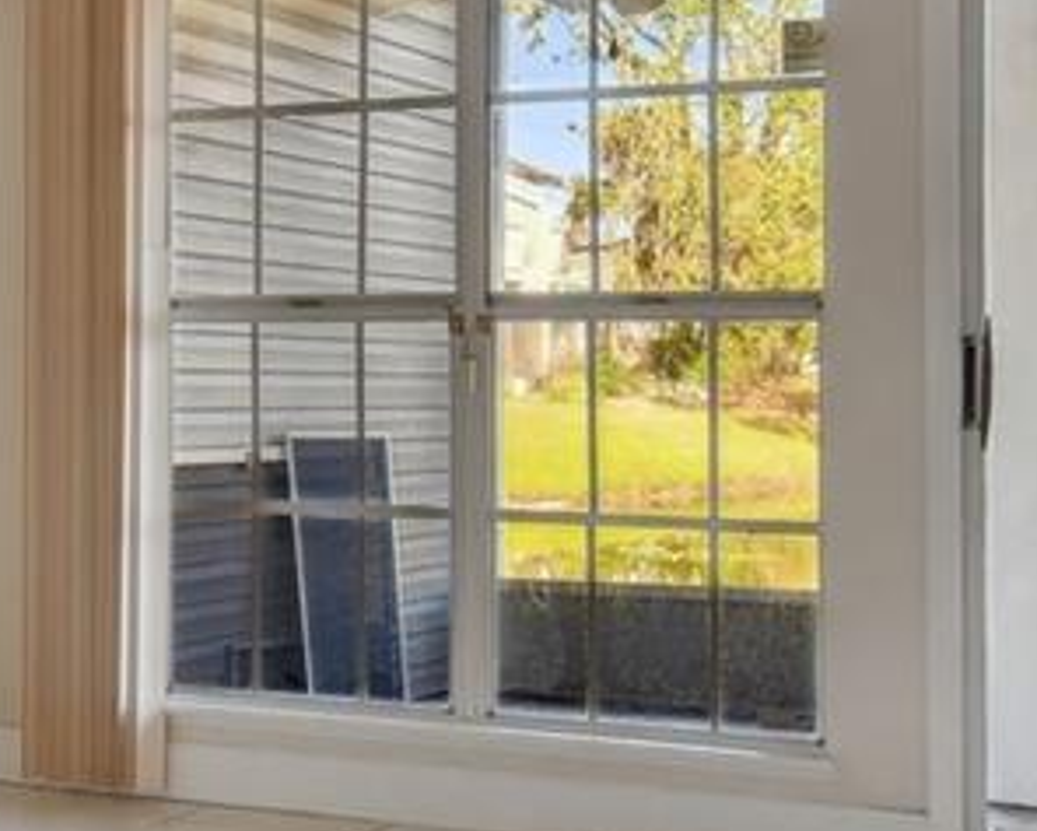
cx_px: 56
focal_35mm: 76
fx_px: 2333
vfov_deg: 20.2
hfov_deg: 24.2
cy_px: 368
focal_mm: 10
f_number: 7.1
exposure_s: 1/13
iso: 100
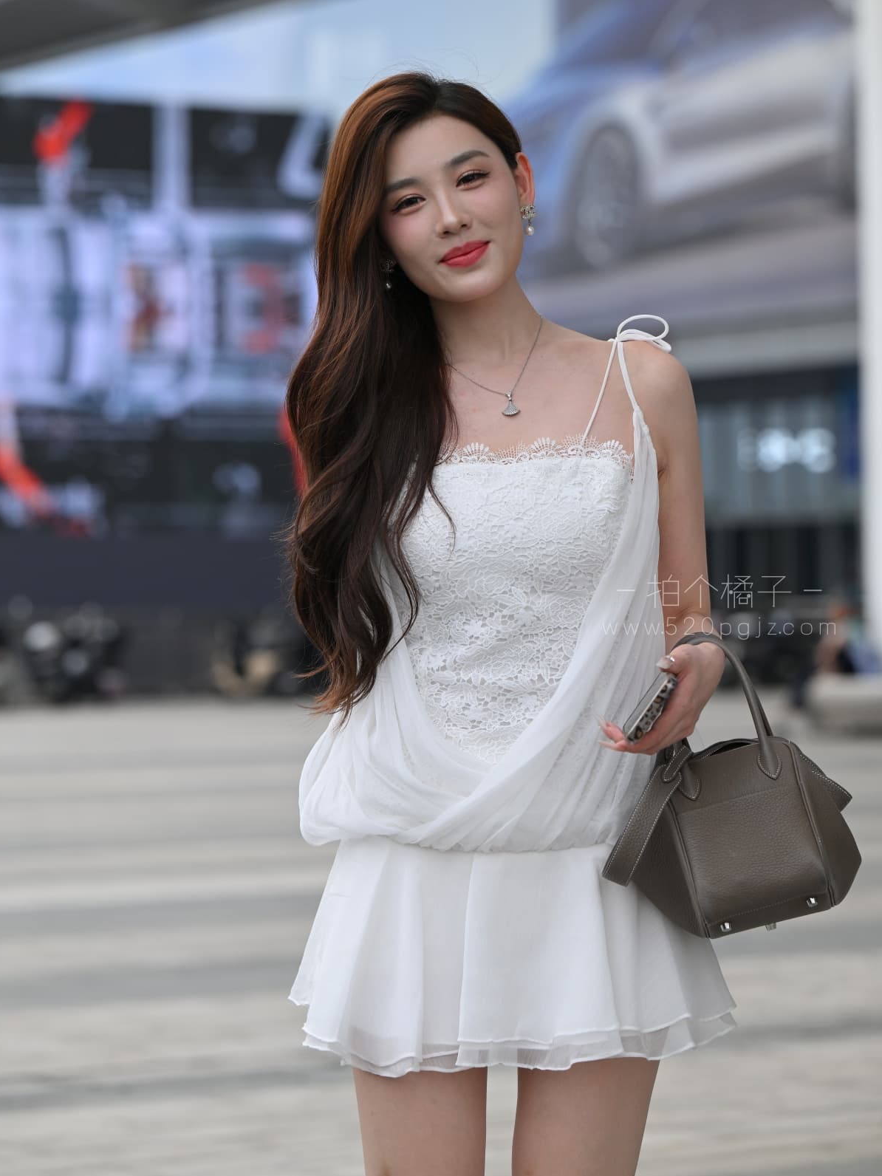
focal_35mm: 125
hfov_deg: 11.9
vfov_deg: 15.8
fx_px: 4247
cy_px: 570
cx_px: 440
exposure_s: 1/640
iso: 320
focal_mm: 115
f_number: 4
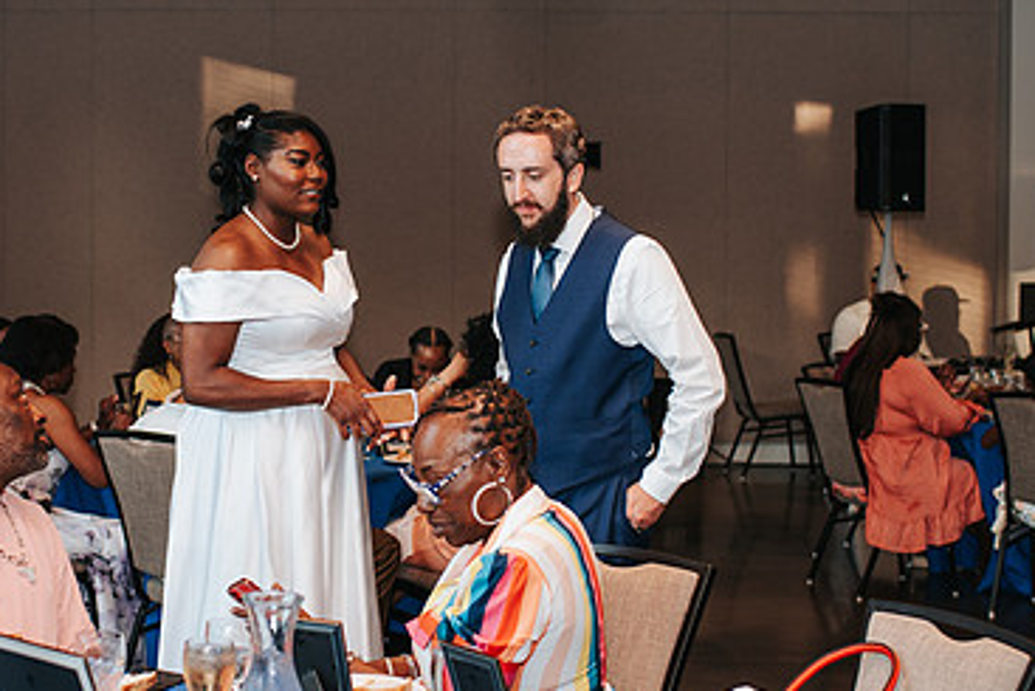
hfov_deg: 29.3
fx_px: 1956
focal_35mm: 68
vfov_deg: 20.0
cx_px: 310
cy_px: 327
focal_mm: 35
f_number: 2.8
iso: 360
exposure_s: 1/160
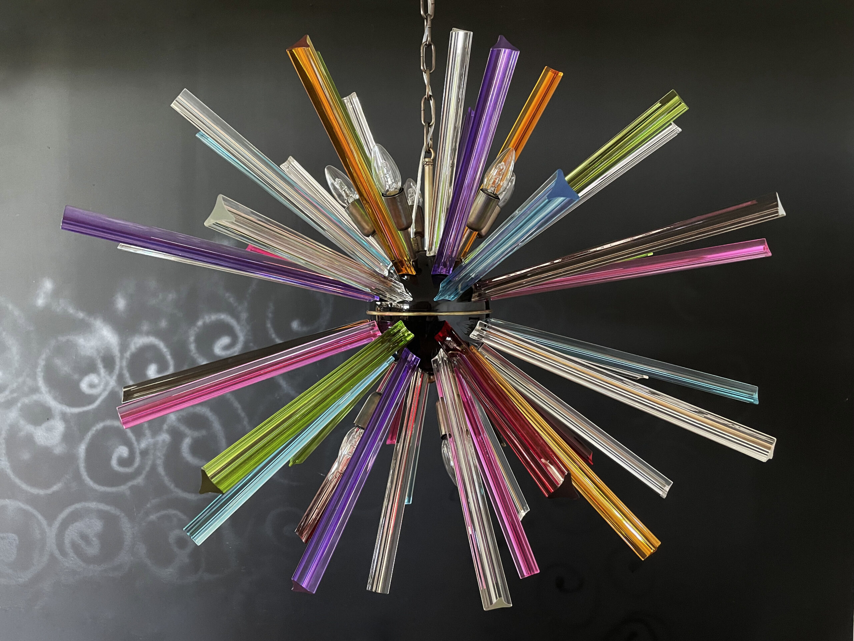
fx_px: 641
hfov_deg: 67.3
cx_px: 427
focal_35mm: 26
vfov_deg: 53.1
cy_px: 320
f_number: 1.6
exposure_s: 1/33
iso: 500
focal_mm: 4.2
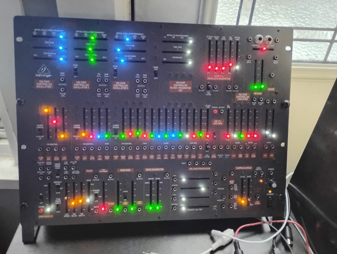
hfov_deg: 63.4
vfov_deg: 49.9
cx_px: 168
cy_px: 127
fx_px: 273
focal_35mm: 28
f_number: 1.8
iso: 3500
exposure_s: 1/20
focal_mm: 4.26
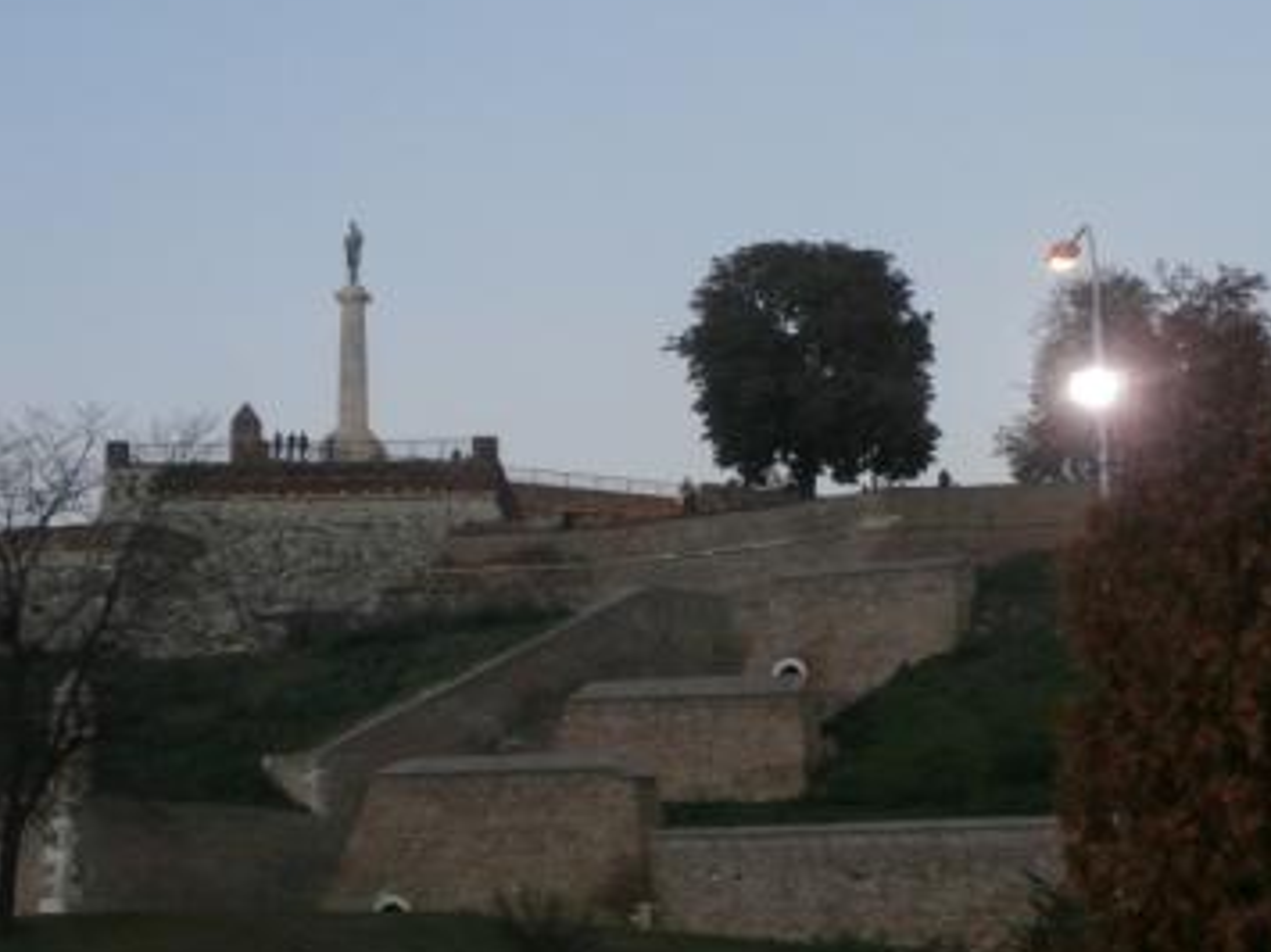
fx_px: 2643
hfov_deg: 27.0
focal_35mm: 72
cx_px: 569
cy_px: 372
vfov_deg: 20.4
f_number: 4.5
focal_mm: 10.11
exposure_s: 1/30
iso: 200
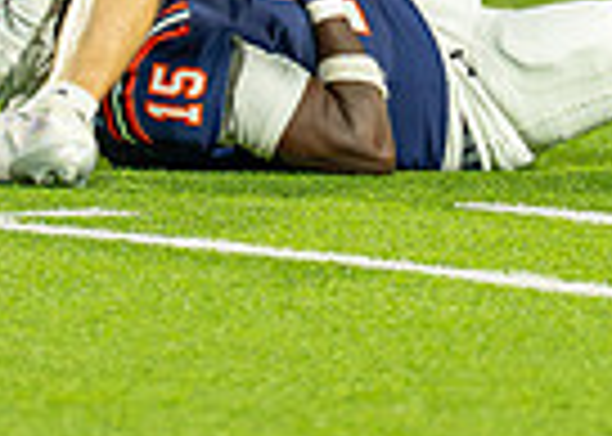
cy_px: -297
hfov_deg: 1.9
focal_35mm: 1072
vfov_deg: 1.3
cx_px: 496
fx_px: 18624
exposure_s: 1/1250
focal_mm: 200
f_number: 2.8
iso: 2500
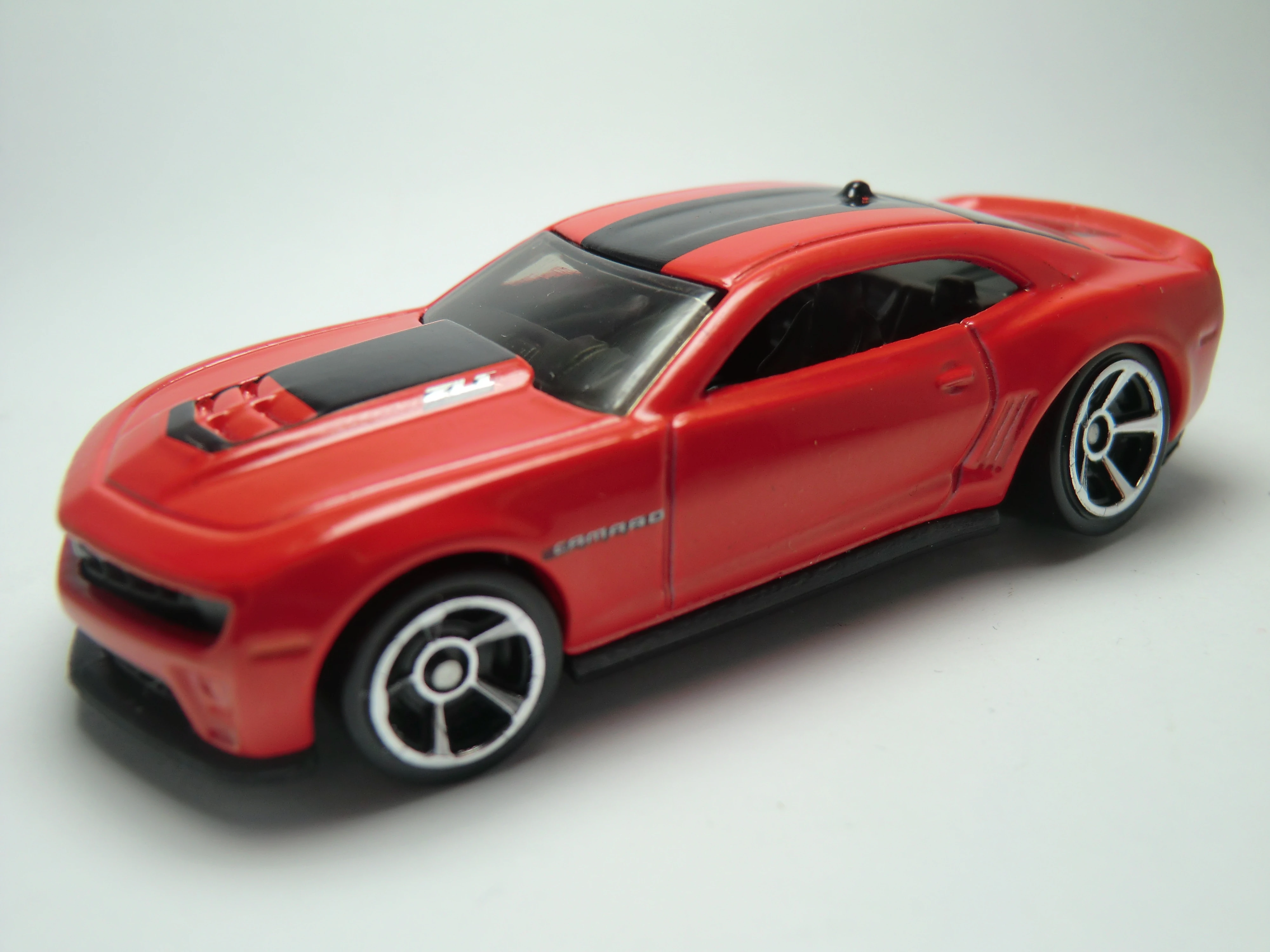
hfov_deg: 54.0
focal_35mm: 34
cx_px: 635
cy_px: 476
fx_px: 1247
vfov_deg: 41.8
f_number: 3.6
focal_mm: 6.1
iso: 64
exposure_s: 1/160
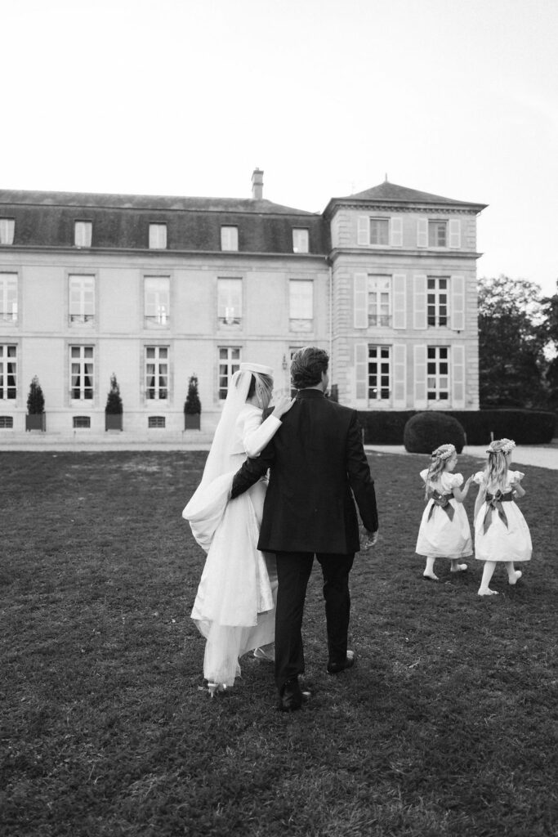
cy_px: 418
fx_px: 674
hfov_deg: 45.0
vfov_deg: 63.7
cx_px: 279
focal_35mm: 29
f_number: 2
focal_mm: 29
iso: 250
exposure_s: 1/1000
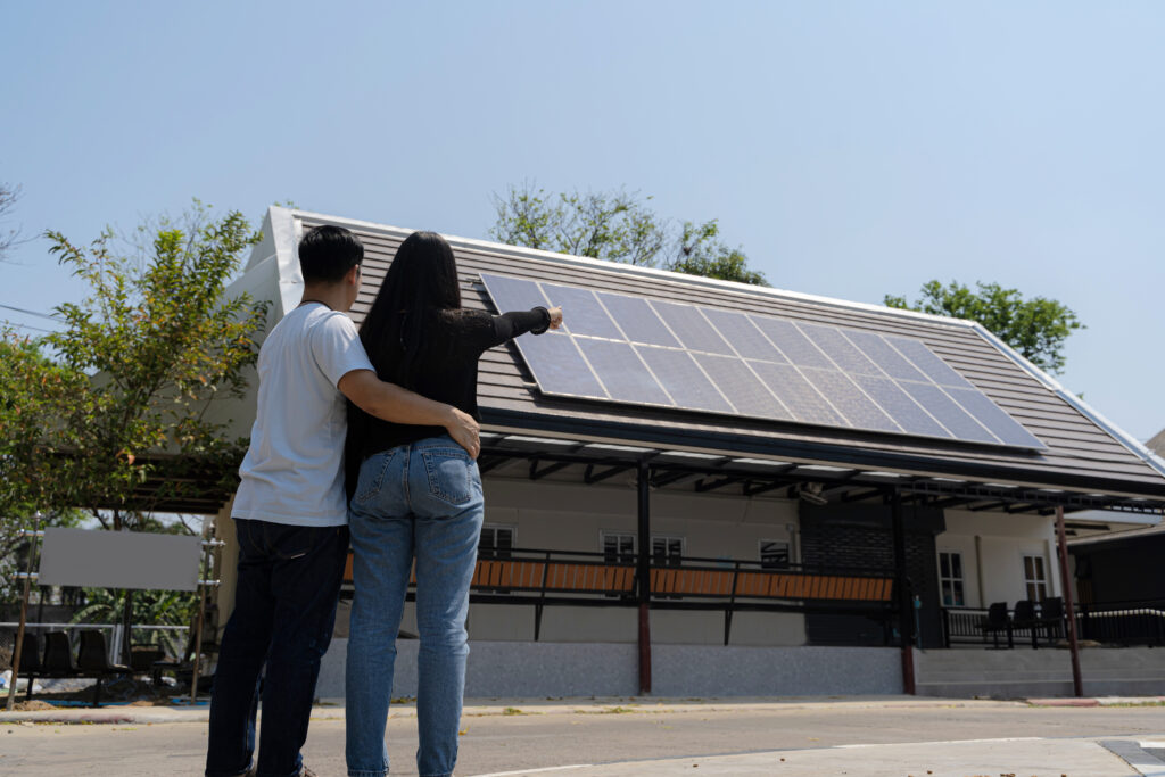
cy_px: 388
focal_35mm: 33
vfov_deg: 40.0
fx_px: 1068
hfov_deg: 57.2
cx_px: 582
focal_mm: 33
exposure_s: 1/2000
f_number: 5.6
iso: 200
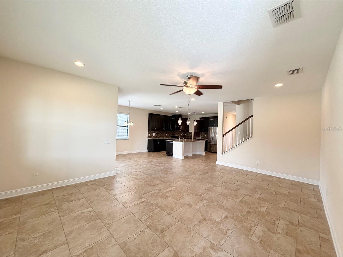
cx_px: 172
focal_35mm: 14
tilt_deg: +0.3
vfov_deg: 85.7
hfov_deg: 102.1
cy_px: 128
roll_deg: -1.7
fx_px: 139
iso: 160
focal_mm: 2.22
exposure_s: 1/120
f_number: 2.2
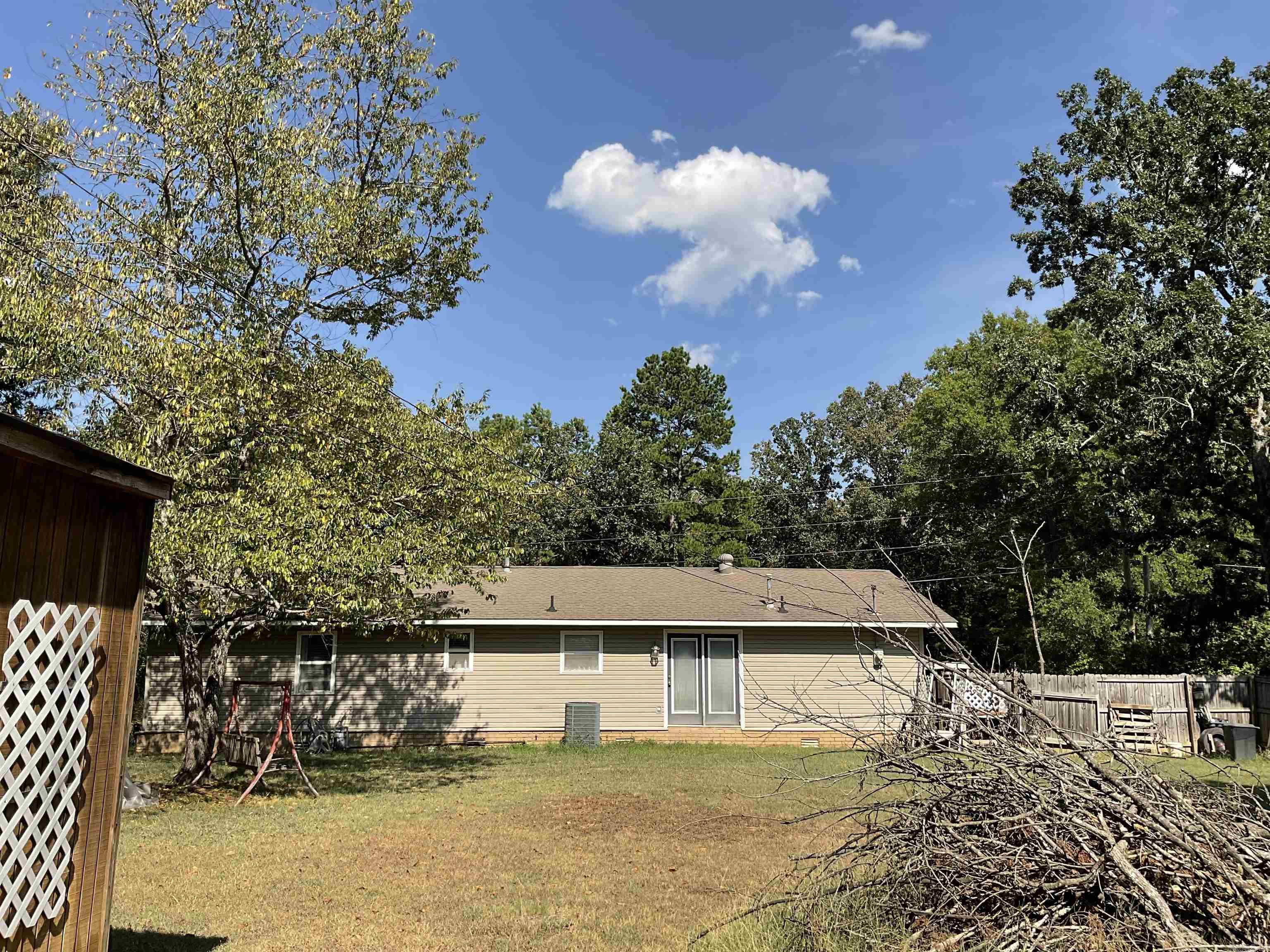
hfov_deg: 61.7
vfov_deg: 48.2
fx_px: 1064
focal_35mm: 29
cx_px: 635
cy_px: 476
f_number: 1.8
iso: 16
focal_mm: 3
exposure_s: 1/1626
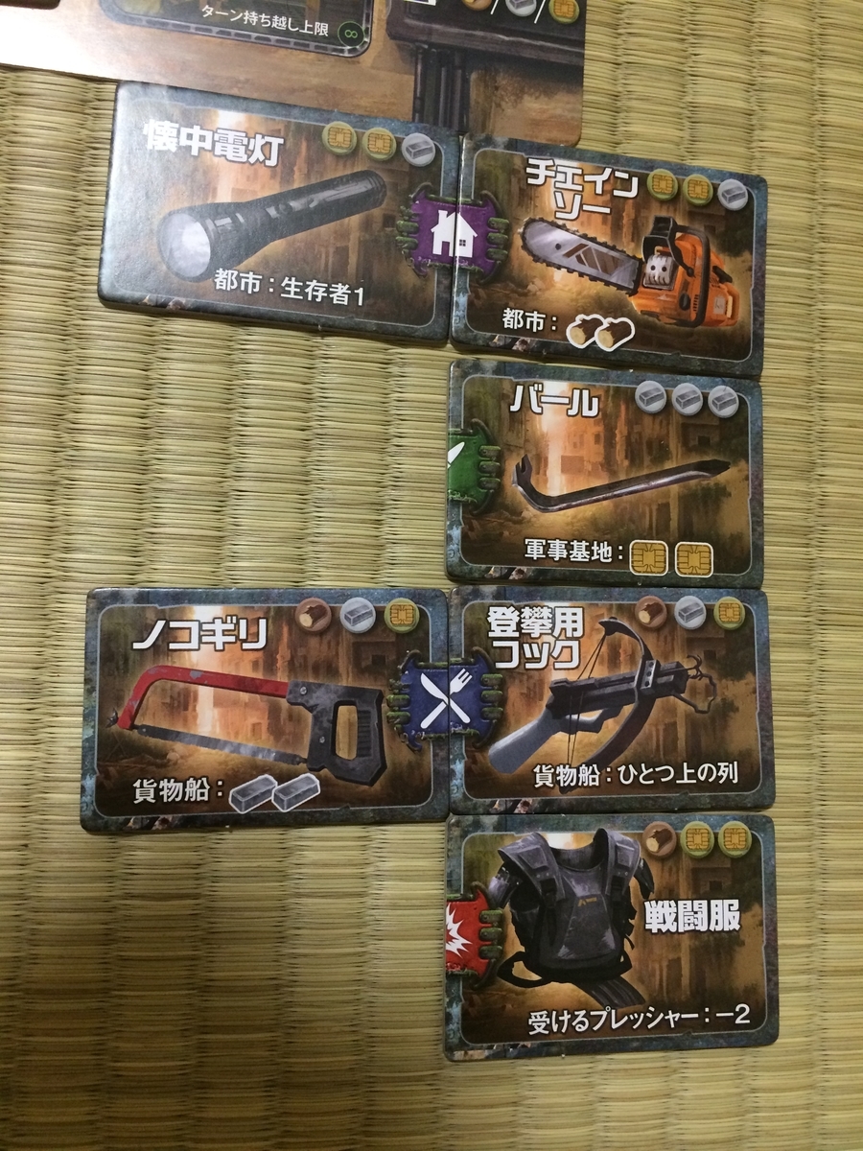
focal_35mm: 29
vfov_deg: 61.7
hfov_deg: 48.2
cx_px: 432
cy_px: 576
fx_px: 964
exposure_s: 1/30
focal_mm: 4.15
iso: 200
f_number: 2.2
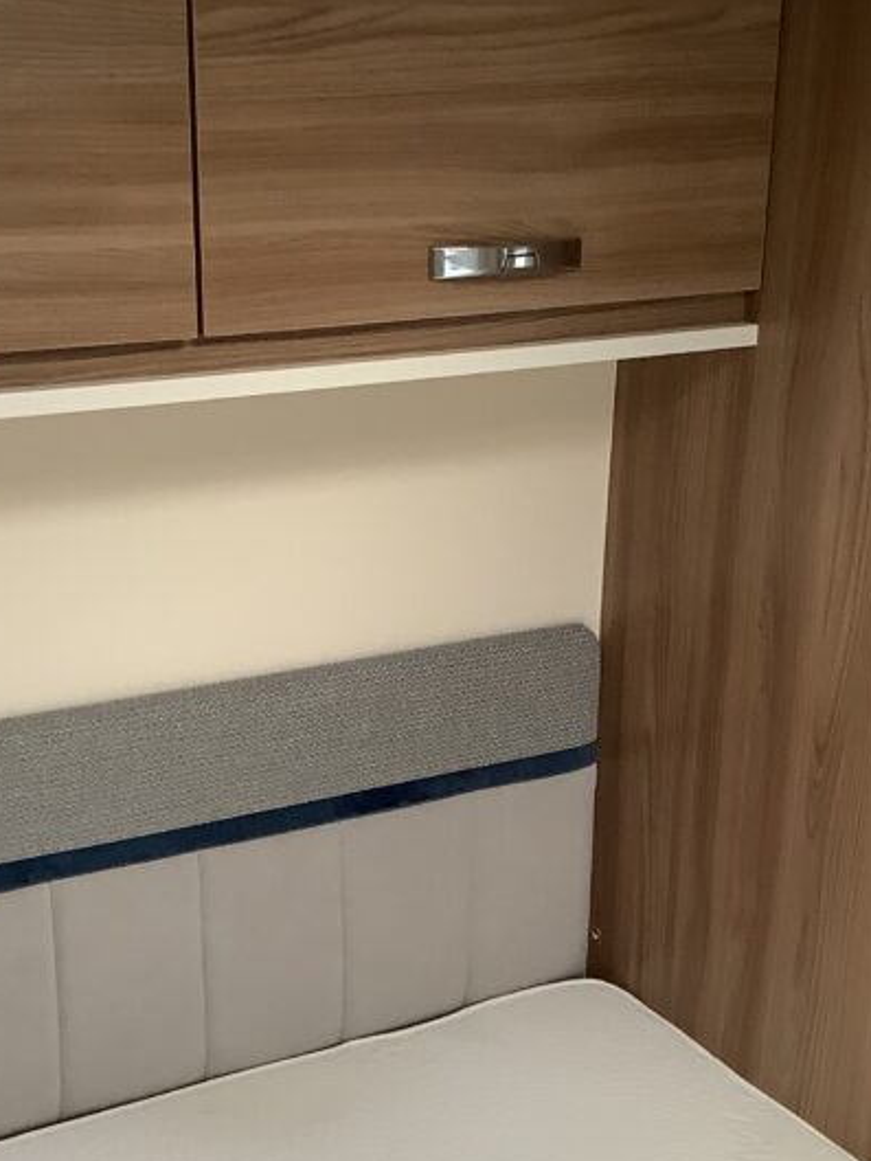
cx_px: 426
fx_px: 2012
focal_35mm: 60
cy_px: 786
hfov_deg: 24.4
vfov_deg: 31.9
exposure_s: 1/50
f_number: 2.4
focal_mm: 3.3
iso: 100
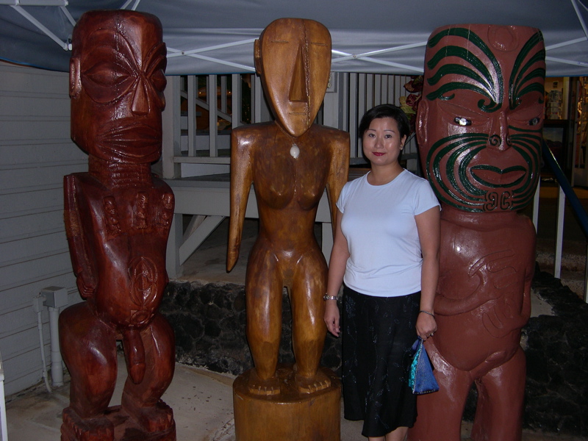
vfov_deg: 37.7
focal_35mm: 38
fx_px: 645
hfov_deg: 49.0
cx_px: 294
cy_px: 220
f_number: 2.8
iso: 100
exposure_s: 1/60
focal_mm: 8
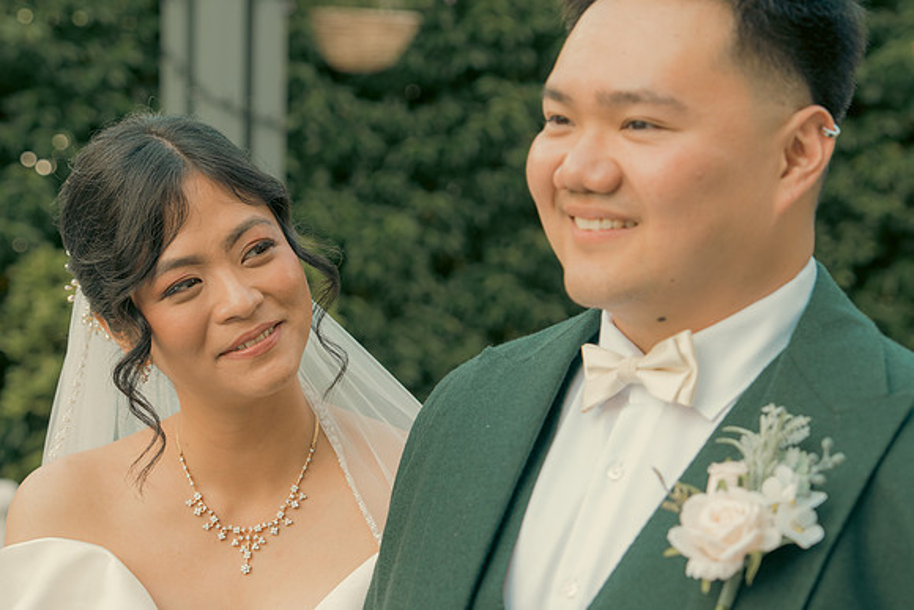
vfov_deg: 15.5
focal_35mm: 88
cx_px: 457
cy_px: 305
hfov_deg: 23.1
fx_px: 2235
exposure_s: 1/160
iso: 125
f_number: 3.5
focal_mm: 59
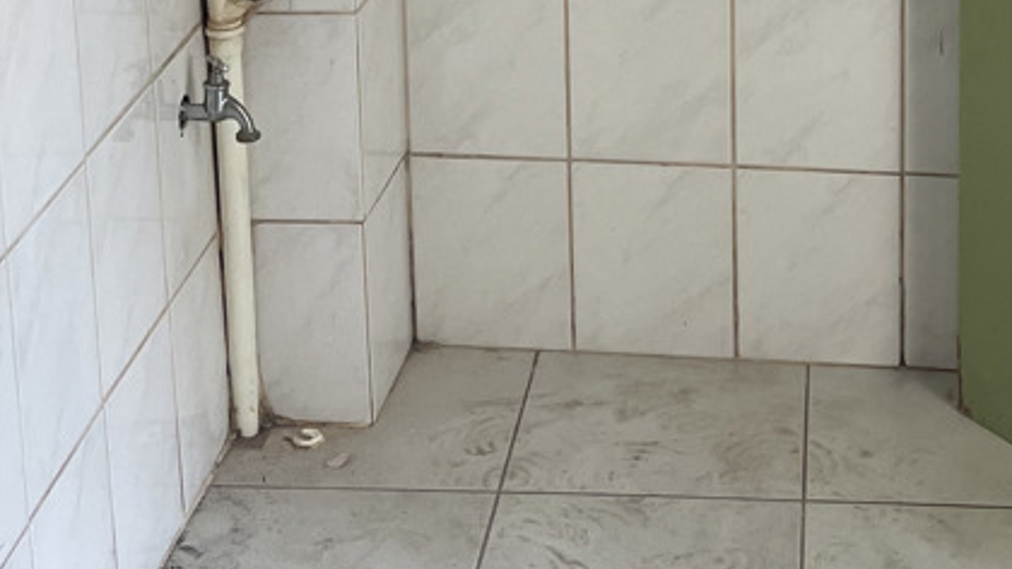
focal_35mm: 81
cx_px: 663
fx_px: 2173
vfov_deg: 14.0
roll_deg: +2.3
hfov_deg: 26.1
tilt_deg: -11.6
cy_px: -263
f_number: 1.6
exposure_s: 1/100
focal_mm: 4.2
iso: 80
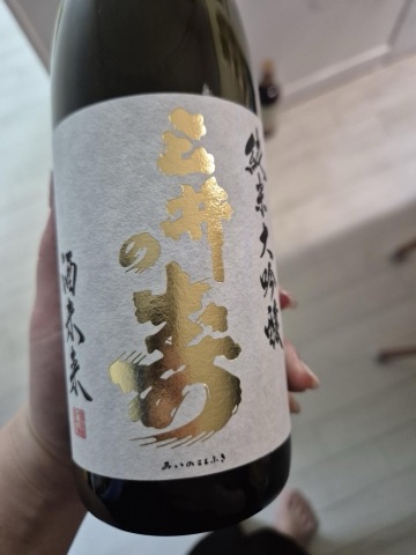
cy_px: 278
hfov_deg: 58.9
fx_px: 369
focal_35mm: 23
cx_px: 208
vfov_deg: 73.9
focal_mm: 5.4
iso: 800
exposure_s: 1/120
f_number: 1.8
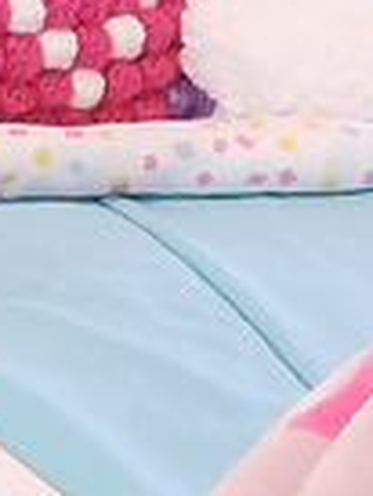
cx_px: -340
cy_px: -196
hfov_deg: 6.0
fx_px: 3486
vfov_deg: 8.0
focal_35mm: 243
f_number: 2.4
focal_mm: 6
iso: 250
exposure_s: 1/15
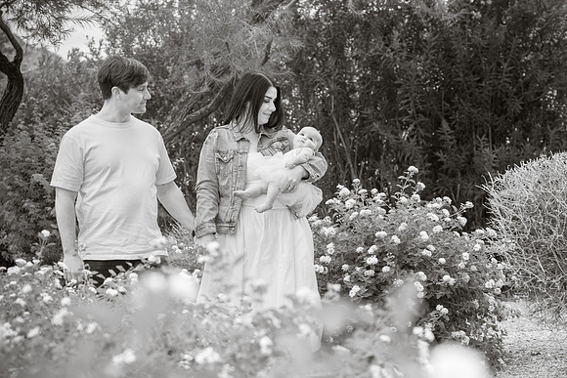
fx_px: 1338
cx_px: 376
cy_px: 221
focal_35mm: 85
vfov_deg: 16.1
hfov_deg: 23.8
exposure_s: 1/320
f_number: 4
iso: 250
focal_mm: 64
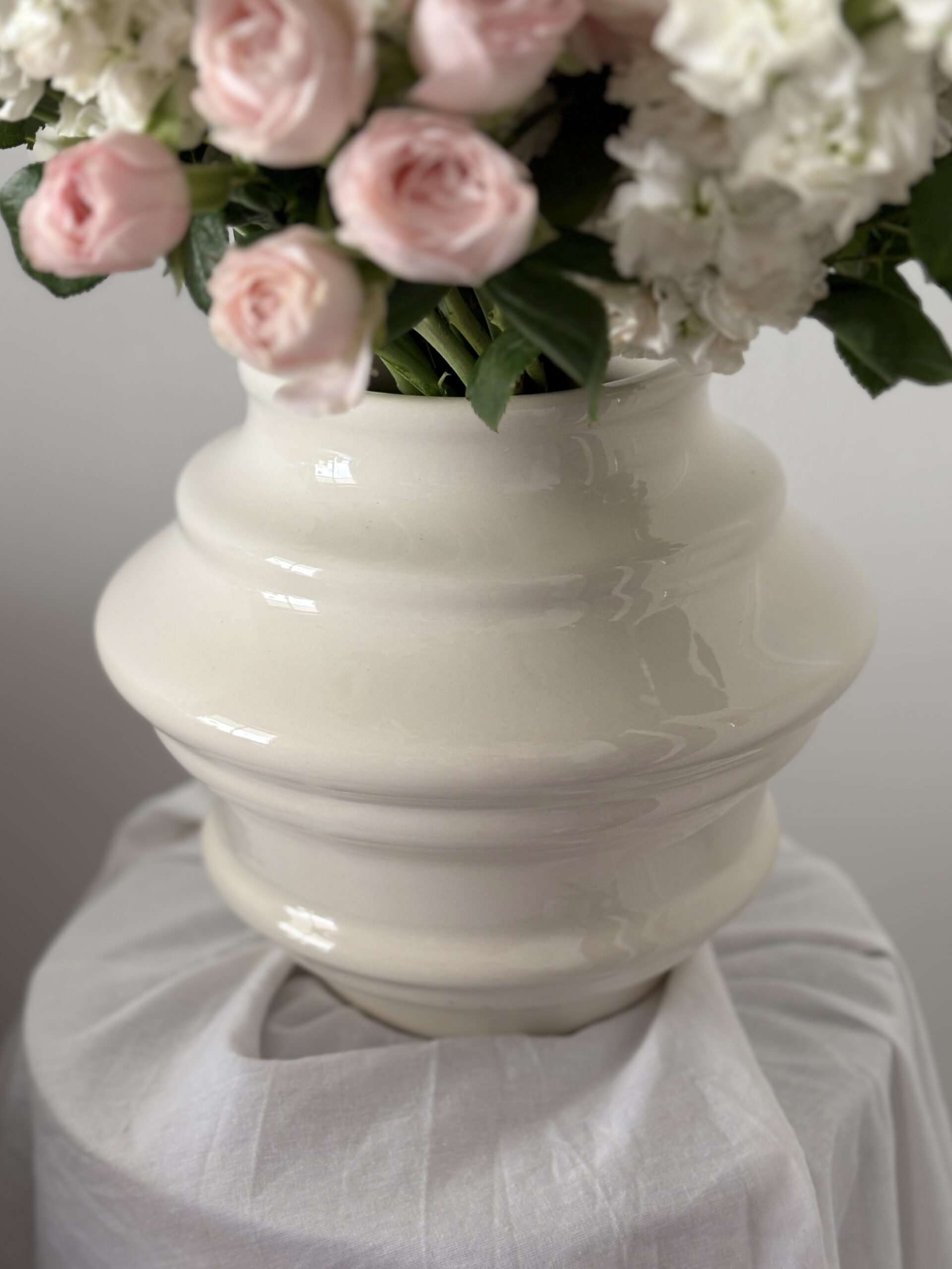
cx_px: 476
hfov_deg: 28.0
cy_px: 634
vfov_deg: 36.8
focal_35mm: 52
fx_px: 1907
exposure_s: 1/60
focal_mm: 5.96
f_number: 1.6
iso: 64
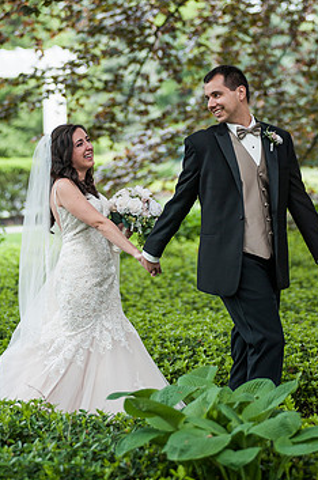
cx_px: 168
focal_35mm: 134
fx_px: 1782
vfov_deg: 15.3
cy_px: 181
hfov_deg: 10.2
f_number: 2.8
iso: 200
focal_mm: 105
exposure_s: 1/800
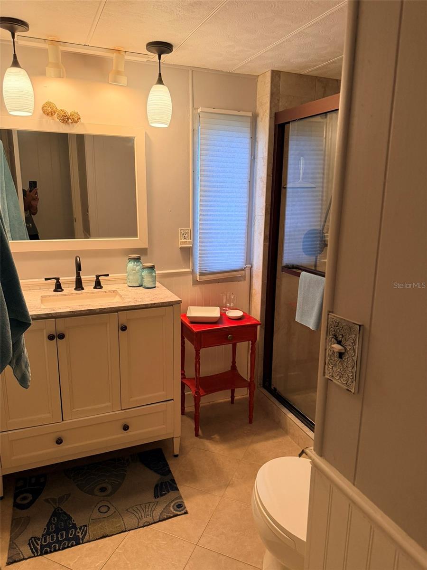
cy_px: 285
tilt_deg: -12.6
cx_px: 214
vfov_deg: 71.6
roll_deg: -1.7
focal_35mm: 24
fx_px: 395
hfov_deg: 56.8
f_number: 1.78
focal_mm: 6.76
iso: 320
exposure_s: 1/120
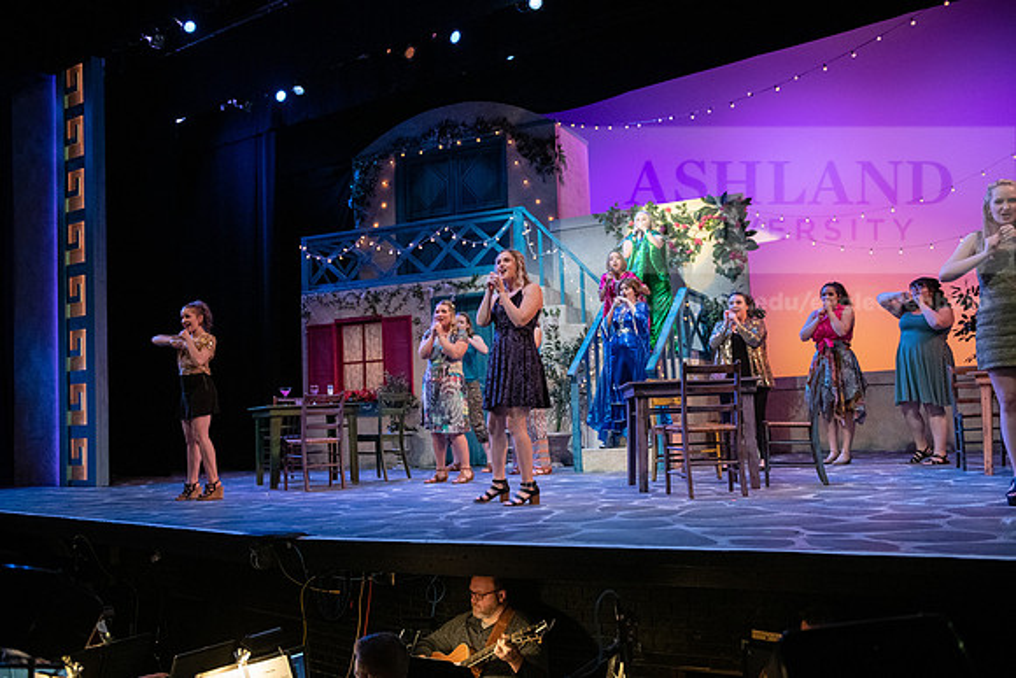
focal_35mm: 32
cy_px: 339
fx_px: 903
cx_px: 508
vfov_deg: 41.1
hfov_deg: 58.7
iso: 3200
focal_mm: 32
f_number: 3.2
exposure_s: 1/250
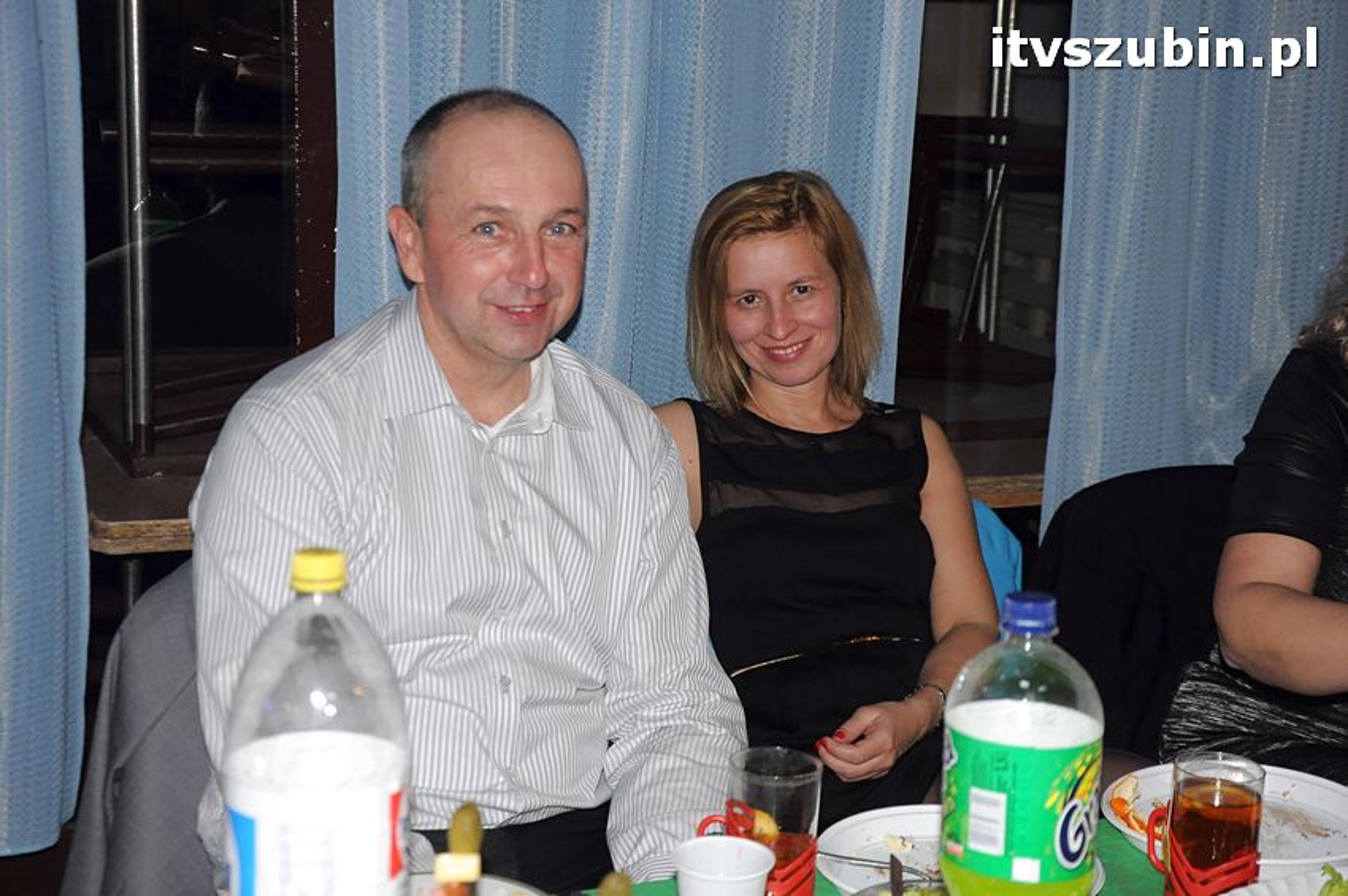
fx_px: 2244
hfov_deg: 33.4
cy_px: 448
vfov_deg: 22.6
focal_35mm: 60
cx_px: 674
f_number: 4.5
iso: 1250
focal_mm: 40
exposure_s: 1/60
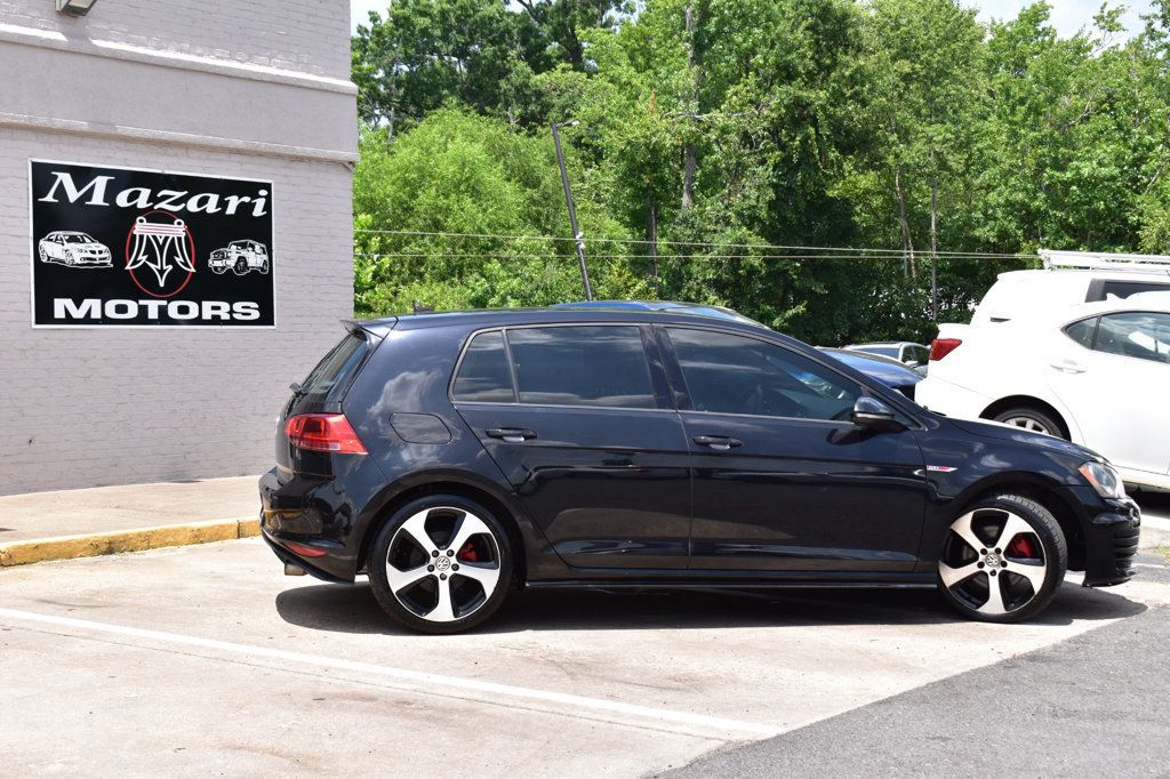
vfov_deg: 23.8
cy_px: 390
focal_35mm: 57
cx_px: 585
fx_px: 1852
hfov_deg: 35.1
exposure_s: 1/400
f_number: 11
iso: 400
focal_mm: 38
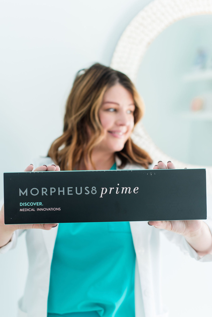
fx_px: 512
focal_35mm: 58
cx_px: 95
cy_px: 176
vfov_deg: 34.4
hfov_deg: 23.4
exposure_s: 1/200
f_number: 2.2
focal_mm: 50
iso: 320
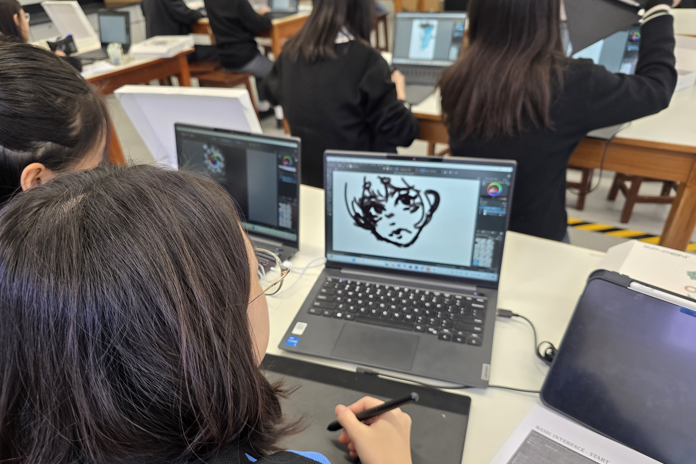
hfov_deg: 71.5
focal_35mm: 25
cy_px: 270
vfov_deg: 51.1
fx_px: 483
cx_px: 338
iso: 160
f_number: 1.7
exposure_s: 1/100
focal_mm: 6.3
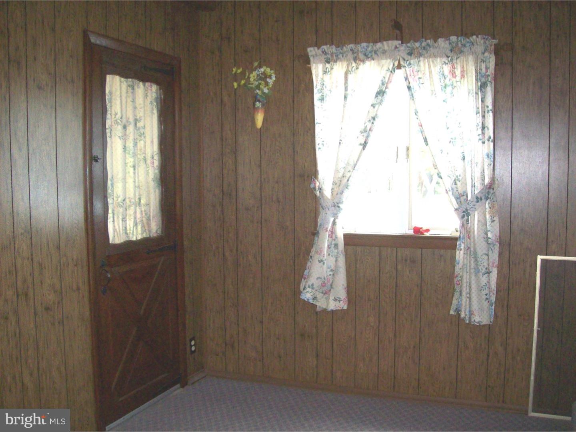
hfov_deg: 51.4
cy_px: 216
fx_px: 599
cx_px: 288
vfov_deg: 39.7
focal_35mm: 36
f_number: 2.7
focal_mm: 6
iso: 200
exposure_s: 1/64
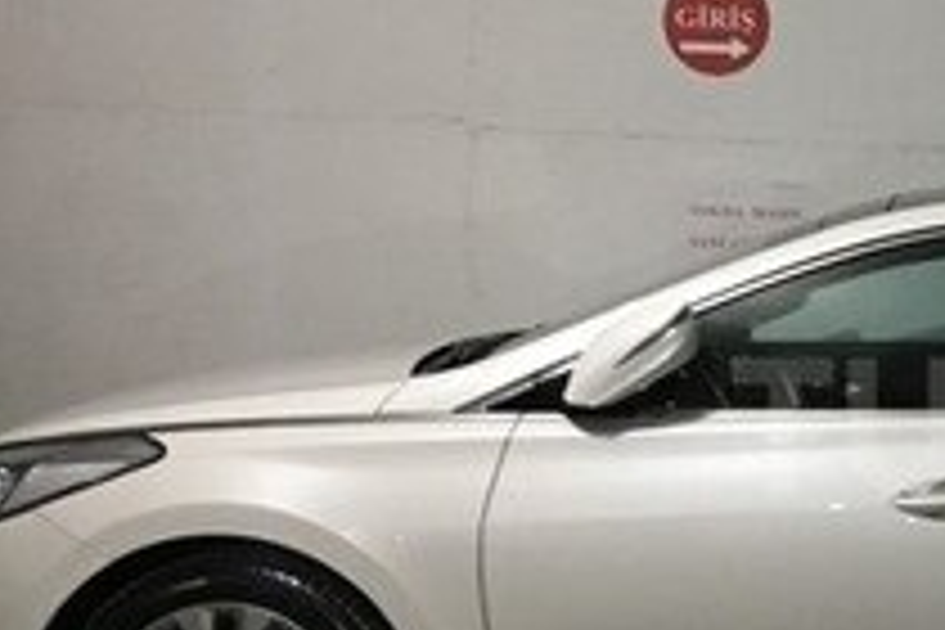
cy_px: 425
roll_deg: -2.4
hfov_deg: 19.9
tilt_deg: -5.5
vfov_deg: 14.4
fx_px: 2494
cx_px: 1192
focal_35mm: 95
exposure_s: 1/17
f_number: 2.2
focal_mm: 4.15
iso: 400
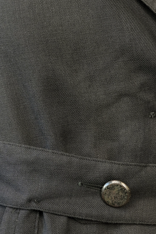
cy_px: 28
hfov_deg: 4.4
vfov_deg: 6.6
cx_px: 36
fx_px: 2028
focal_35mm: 312
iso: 400
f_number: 8
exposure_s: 1/25
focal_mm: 88
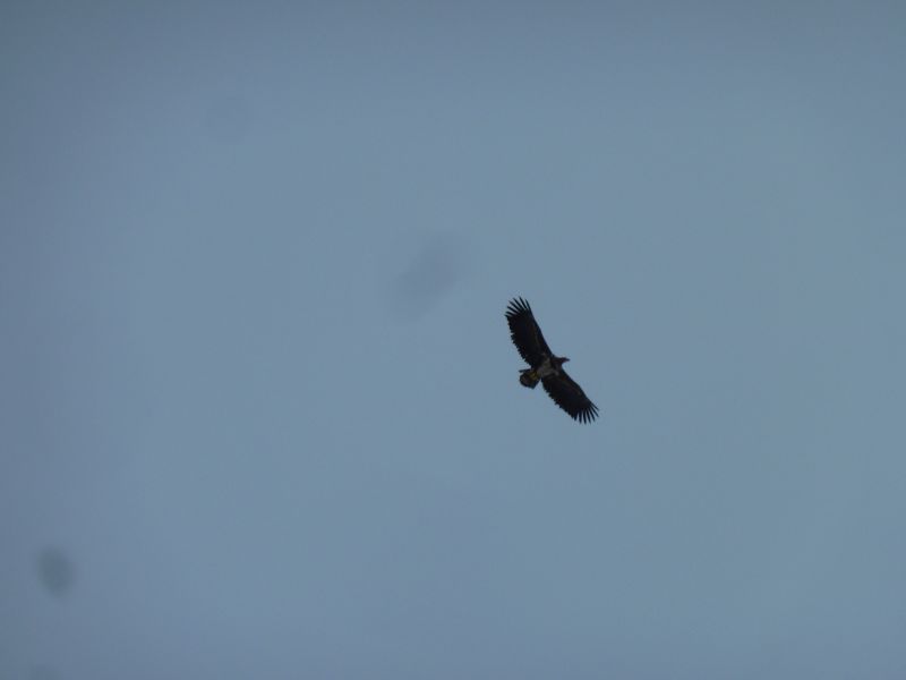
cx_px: 453
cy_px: 340
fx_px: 7852
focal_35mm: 300
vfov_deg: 5.0
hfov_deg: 6.6
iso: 80
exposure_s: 1/200
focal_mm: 49.2
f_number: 4.9
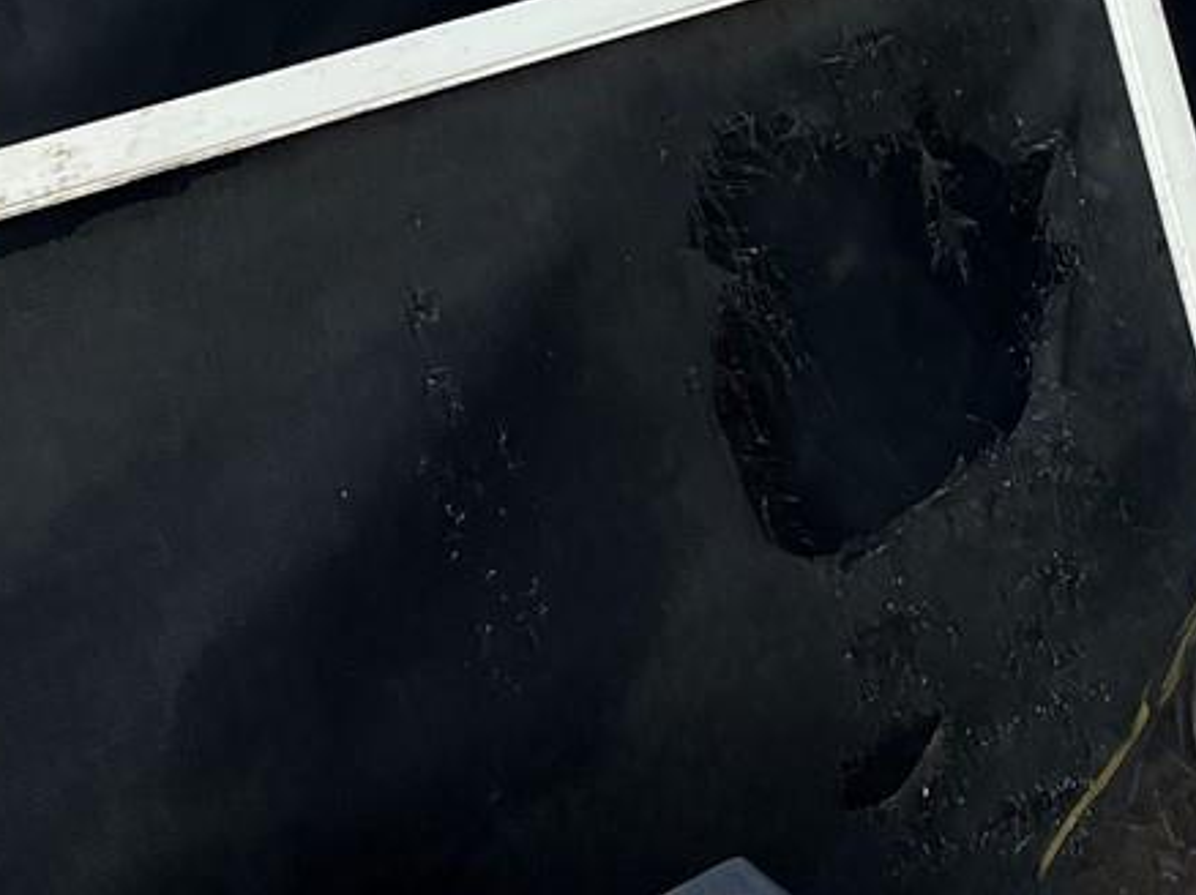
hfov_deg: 17.9
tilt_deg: -9.2
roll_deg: +1.4
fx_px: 3280
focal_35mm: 95
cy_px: -652
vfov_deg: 14.0
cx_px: 1928
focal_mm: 5.7
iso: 80
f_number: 1.5
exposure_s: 1/121
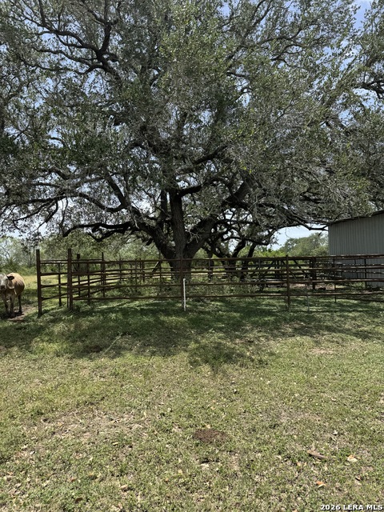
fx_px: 355
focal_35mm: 24
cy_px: 256
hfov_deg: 56.8
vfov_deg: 71.6
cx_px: 192
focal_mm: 6.76
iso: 80
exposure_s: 1/2415
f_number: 1.78
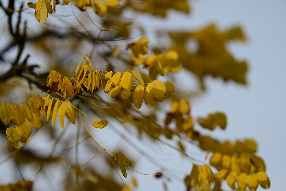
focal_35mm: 135
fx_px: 1072
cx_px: 143
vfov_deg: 10.2
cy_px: 96
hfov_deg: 15.2
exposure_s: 1/6400
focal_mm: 135
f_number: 1.8
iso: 100
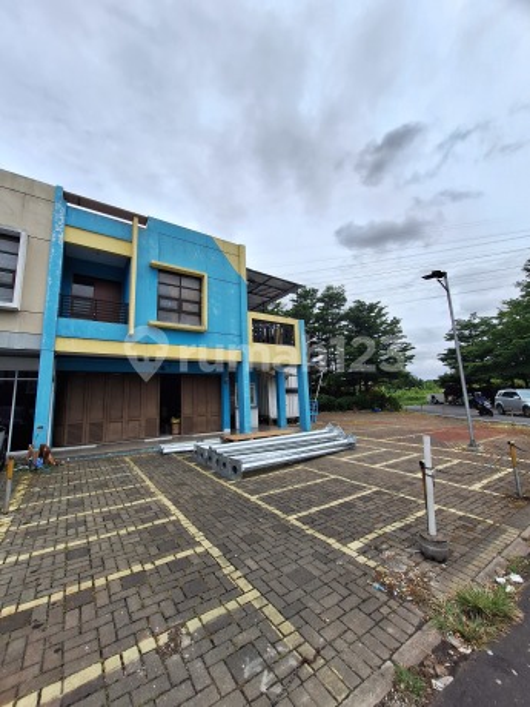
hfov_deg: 89.9
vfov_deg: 106.2
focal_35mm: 13
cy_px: 354
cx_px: 265
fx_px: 265
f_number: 2.2
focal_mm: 1.74
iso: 40
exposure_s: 1/3390
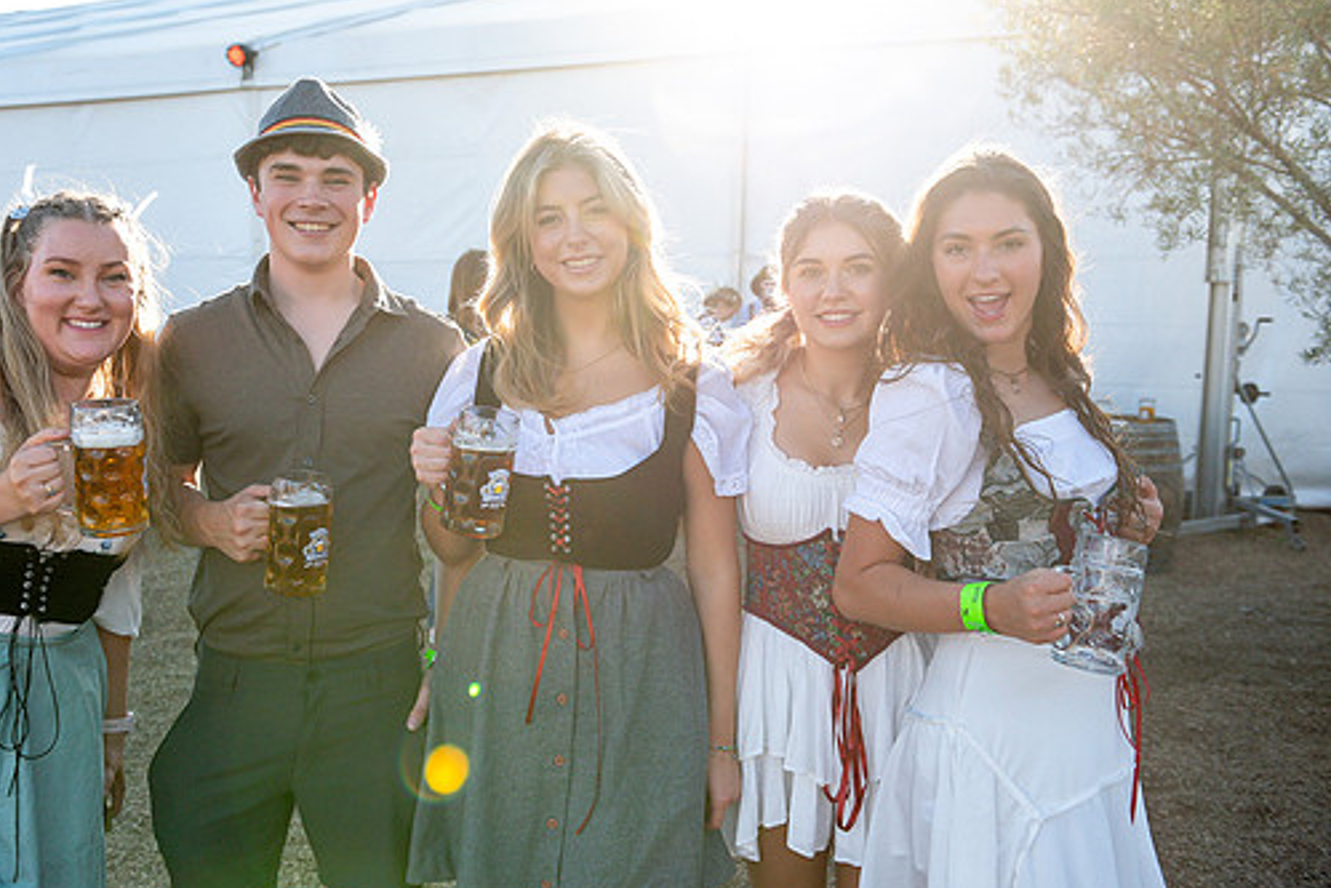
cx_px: 568
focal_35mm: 36
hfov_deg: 52.9
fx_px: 1331
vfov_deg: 36.9
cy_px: 439
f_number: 4
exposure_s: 1/4000
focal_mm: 31
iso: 1000
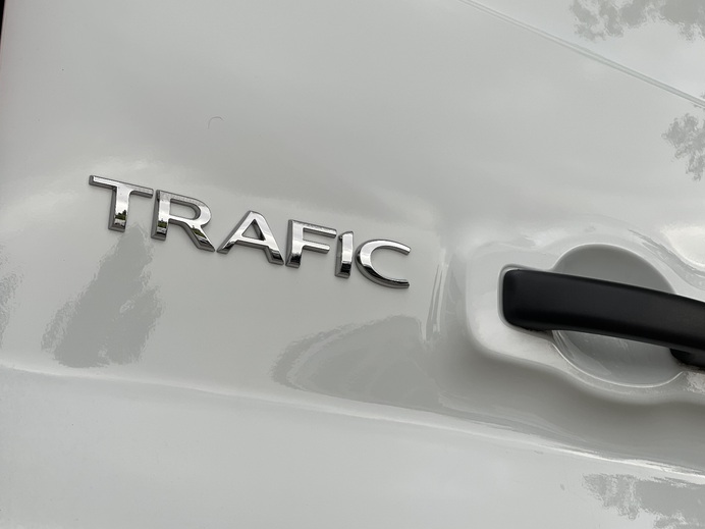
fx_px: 1507
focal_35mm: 74
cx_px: 302
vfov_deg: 19.9
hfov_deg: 26.3
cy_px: 257
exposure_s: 1/121
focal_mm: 7.5
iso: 25
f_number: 2.2
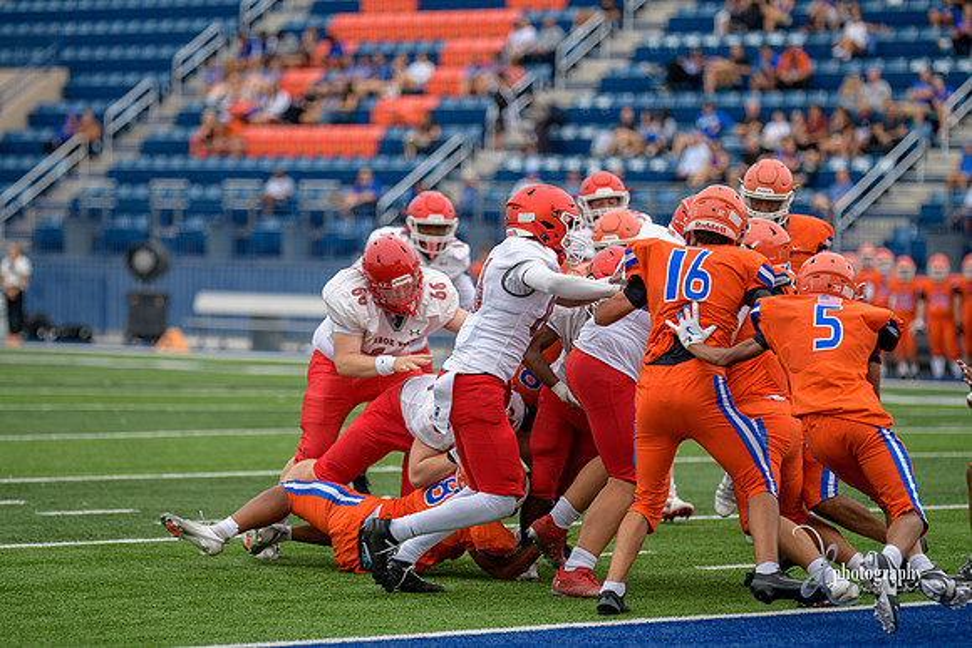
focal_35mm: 180
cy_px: 324
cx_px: 486
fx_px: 4861
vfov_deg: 7.6
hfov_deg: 11.4
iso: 280
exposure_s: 1/800
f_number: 2.8
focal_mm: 180
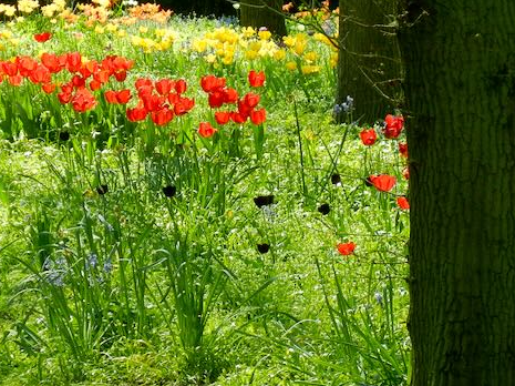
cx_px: 392
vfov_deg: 4.4
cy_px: 211
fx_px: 4980
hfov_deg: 5.9
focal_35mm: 335
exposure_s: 1/216
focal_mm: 27.4
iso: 160
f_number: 4.6
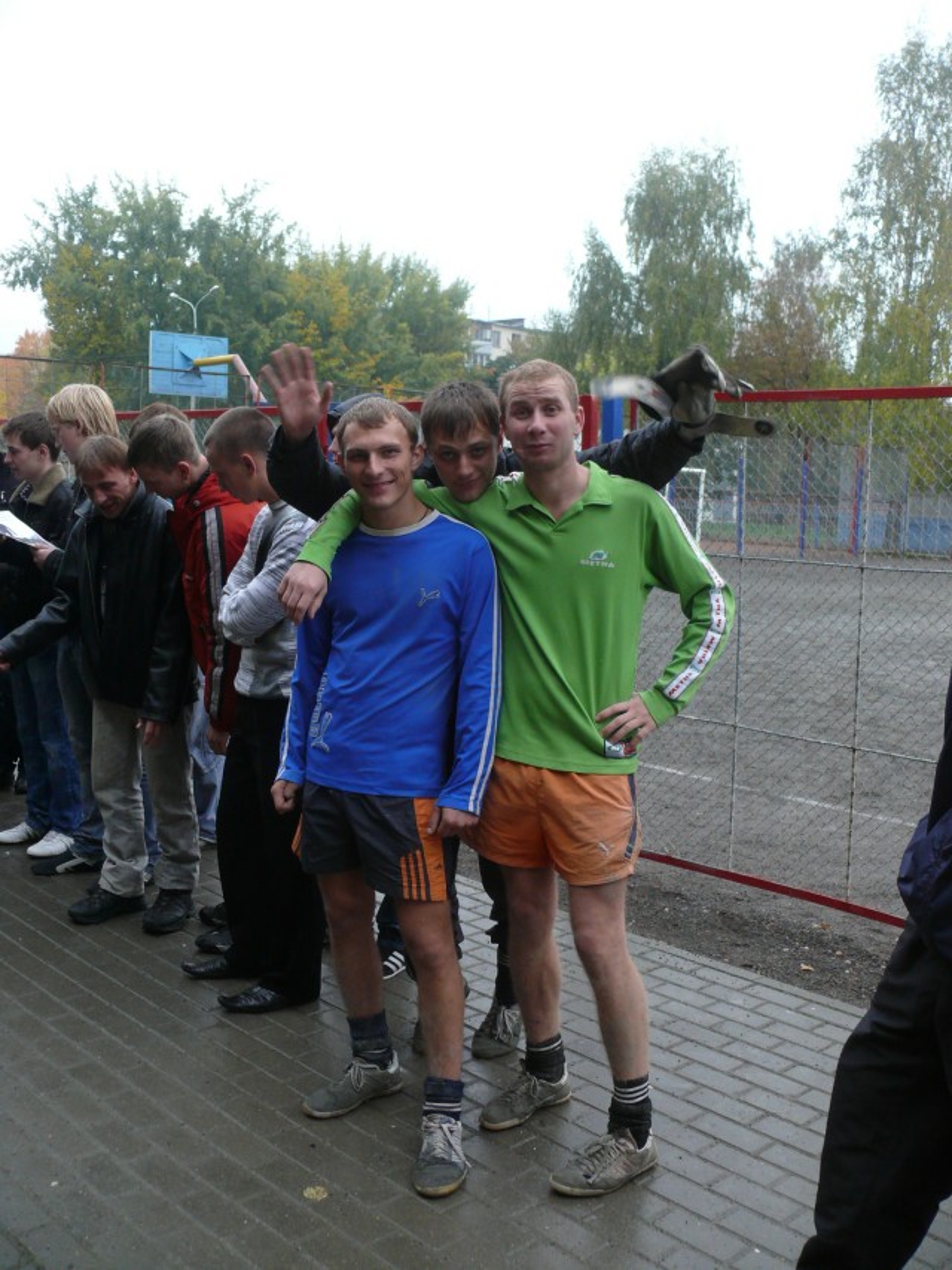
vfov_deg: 52.6
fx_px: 1283
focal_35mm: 35
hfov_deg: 40.7
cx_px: 476
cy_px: 635
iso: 200
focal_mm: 7.4
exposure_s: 1/160
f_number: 2.8
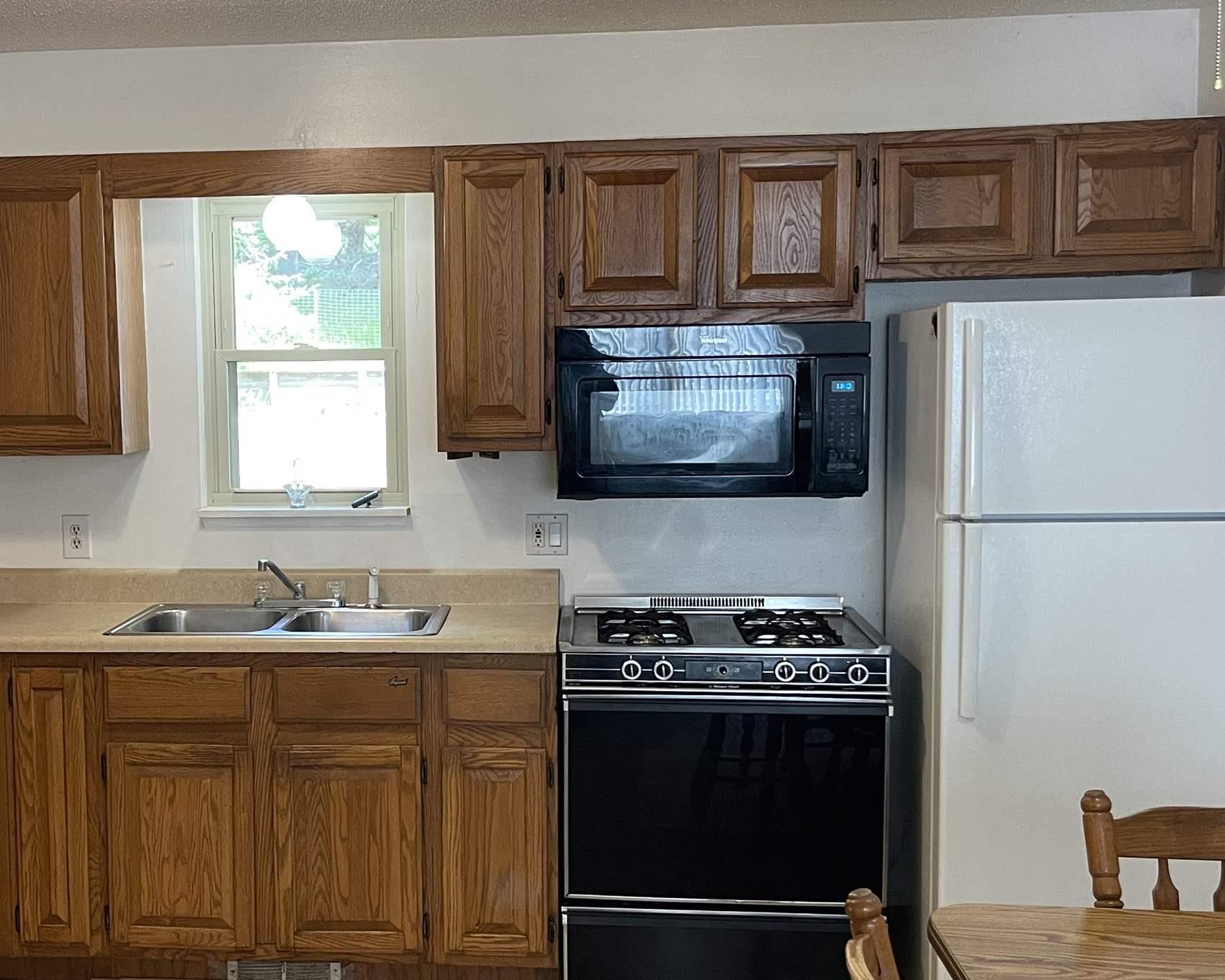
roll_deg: +0.0
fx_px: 1595
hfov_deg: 41.4
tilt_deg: -3.6
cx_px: 403
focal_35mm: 44
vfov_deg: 34.1
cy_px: 531
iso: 160
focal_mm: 5.1
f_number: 1.6
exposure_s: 1/60
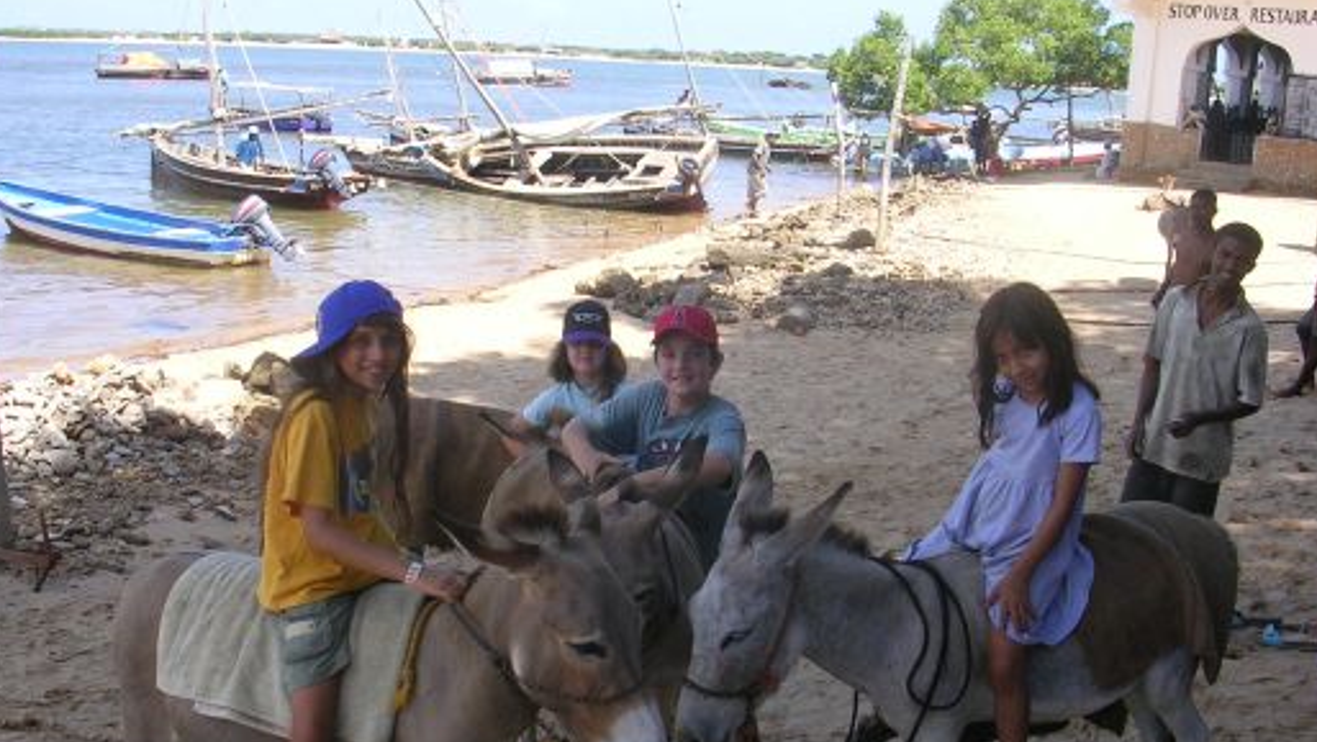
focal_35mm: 43
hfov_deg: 47.3
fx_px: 1502
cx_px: 669
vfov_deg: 27.7
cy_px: 418
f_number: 5.6
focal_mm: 5.8
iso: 50
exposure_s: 1/140
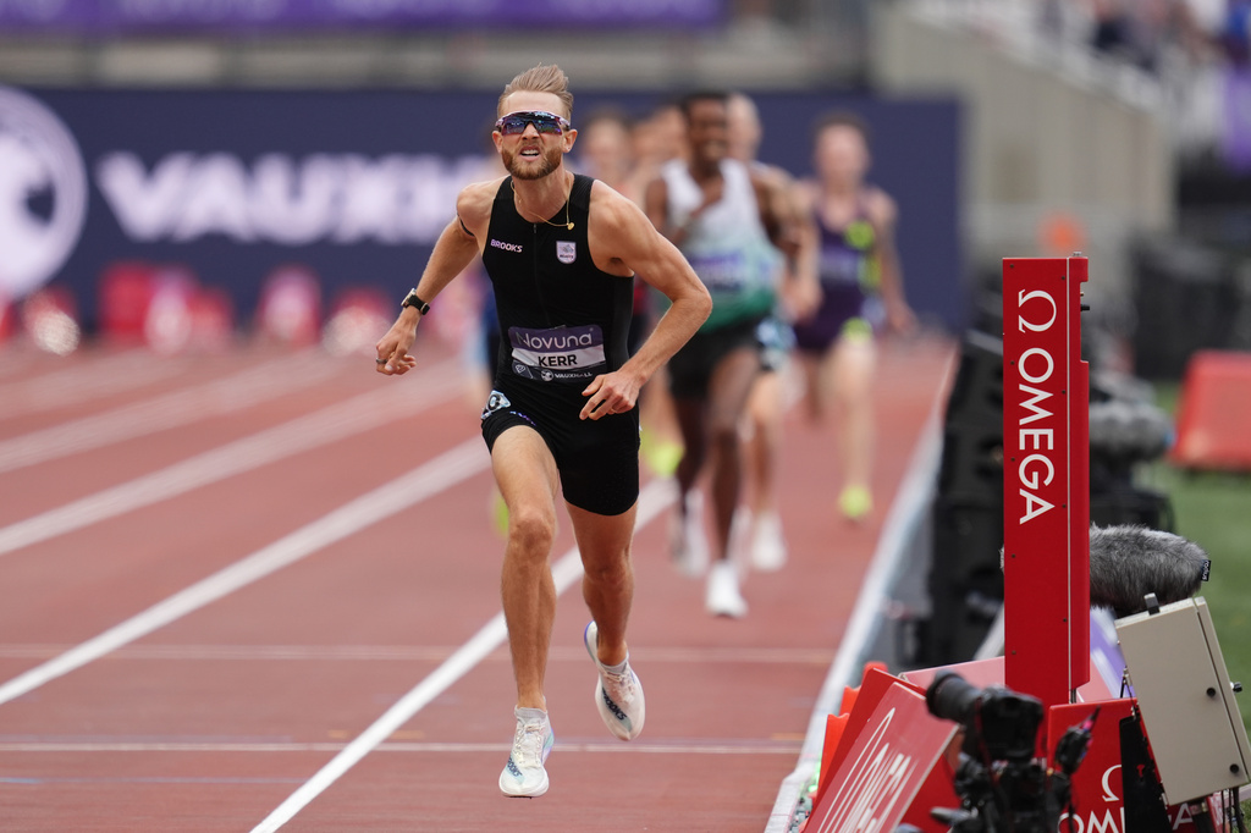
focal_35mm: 400
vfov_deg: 3.4
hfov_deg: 5.2
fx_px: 13895
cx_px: 626
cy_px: 416
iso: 500
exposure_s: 1/2500
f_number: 2.8
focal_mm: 400
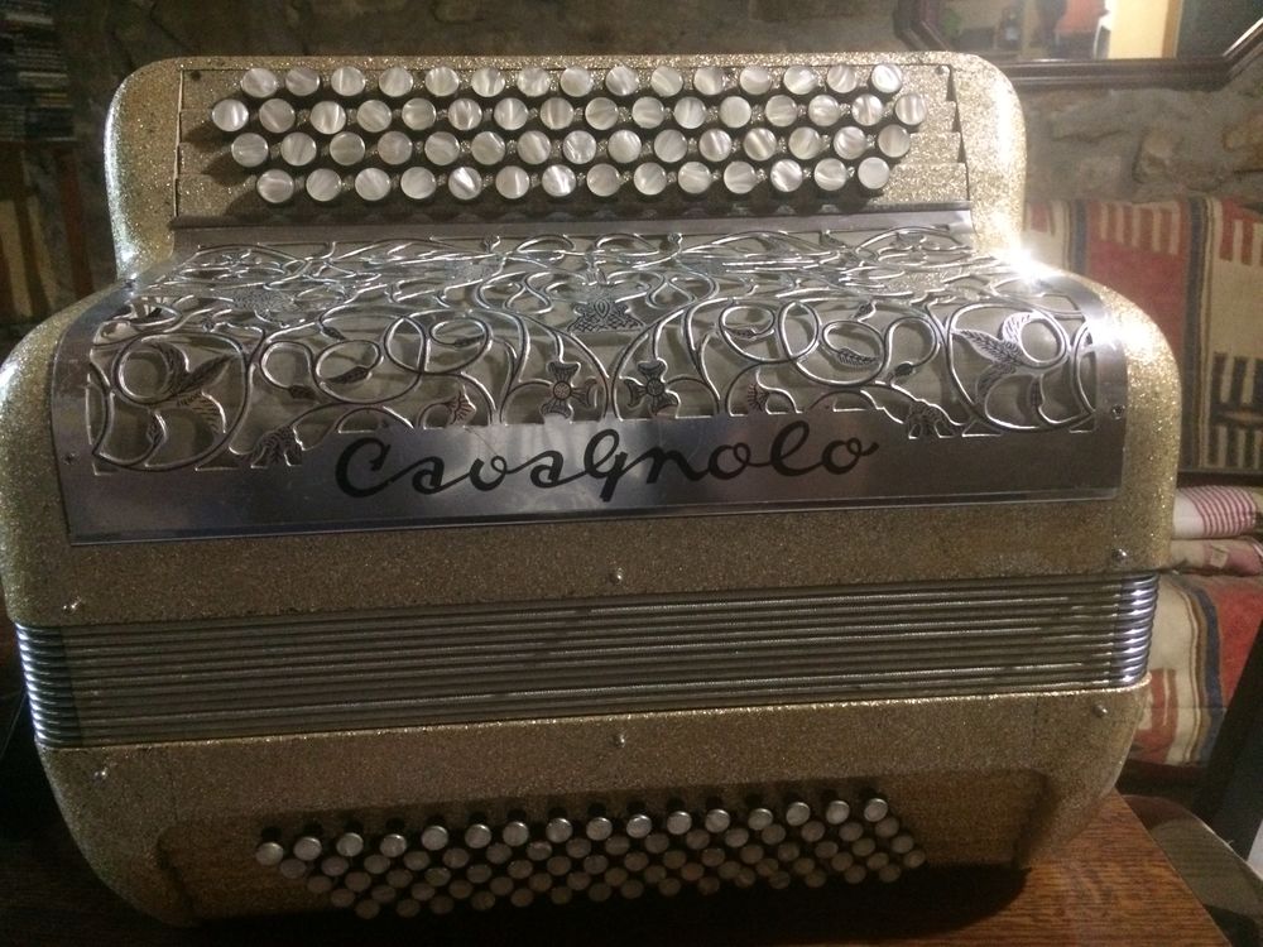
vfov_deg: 48.2
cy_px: 474
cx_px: 632
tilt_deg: -18.0
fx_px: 1058
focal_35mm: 29
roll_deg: +0.8
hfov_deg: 61.7
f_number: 2.2
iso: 400
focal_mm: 4.15
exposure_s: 1/17
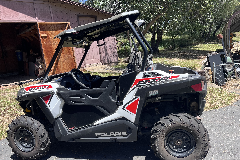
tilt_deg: -10.5
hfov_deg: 65.5
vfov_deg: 46.3
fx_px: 187
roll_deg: +7.7
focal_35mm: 28
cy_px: 91
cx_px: 120
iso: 50
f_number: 1.5
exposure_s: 1/1209
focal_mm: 5.7
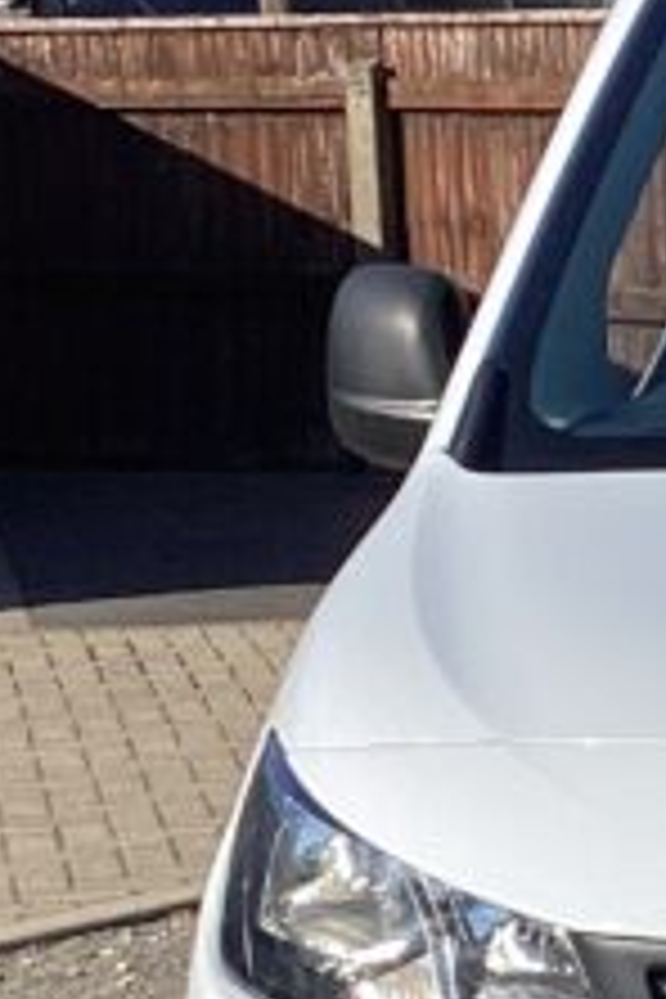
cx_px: 1332
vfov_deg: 13.2
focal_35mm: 154
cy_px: 916
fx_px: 4273
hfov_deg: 8.5
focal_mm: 3.3
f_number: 2.4
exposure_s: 1/1456
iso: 25
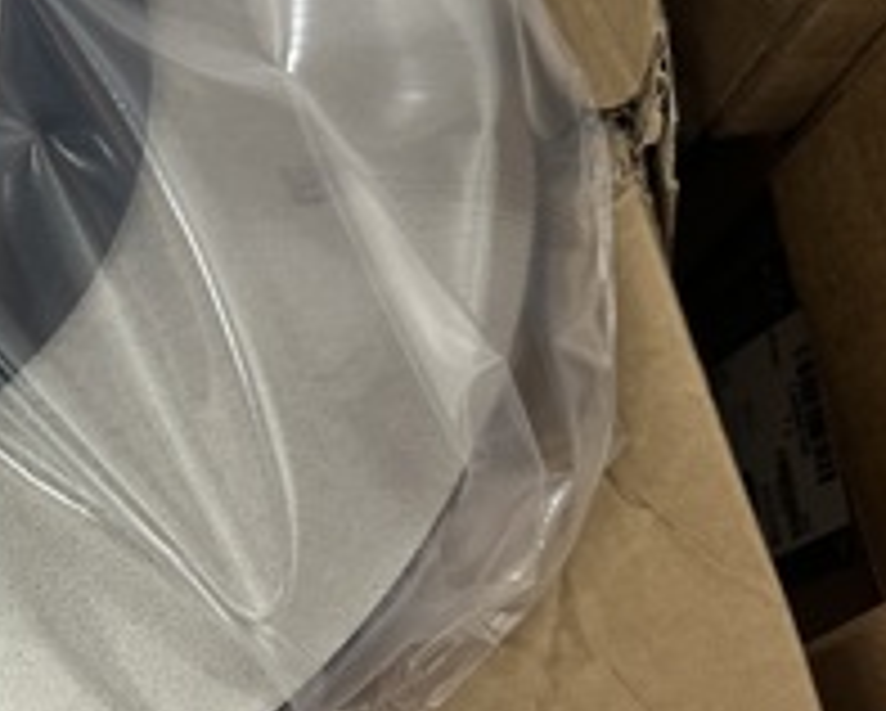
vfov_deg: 20.1
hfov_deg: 22.5
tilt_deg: -72.9
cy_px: 529
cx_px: -247
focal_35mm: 76
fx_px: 1995
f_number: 1.78
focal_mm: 6.86
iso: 250
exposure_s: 1/50
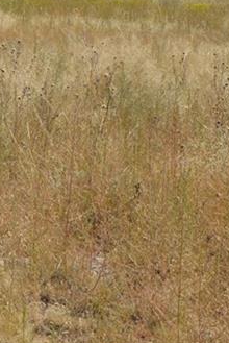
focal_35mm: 160
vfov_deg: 12.5
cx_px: -250
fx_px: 1523
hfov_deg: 8.1
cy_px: -78
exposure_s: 1/320
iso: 100
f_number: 9
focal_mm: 22
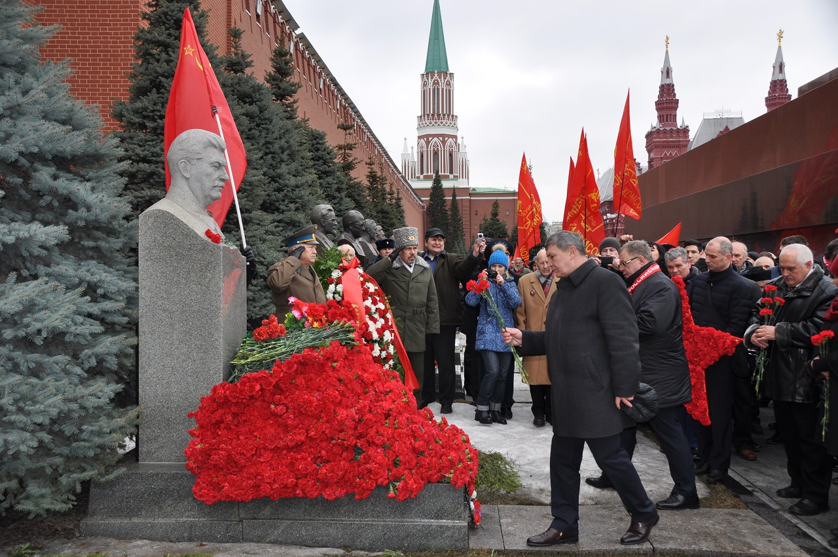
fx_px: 767
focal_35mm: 33
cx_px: 419
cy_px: 278
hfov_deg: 57.3
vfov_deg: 39.9
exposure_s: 1/200
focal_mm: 22
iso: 200
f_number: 6.3
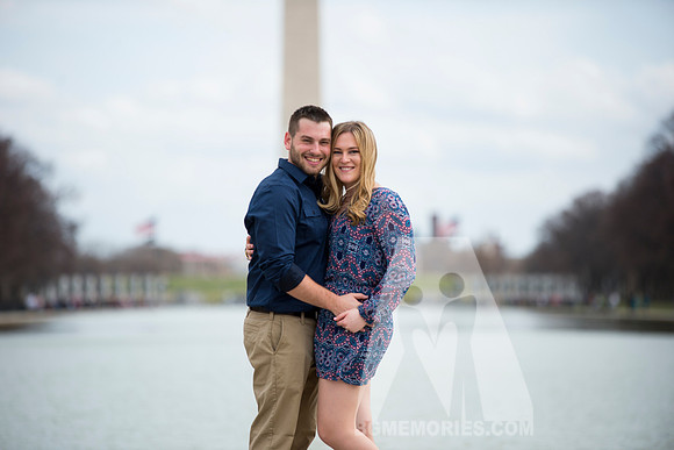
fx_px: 3745
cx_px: 337
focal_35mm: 200
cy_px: 225
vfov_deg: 6.9
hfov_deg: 10.3
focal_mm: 200
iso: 160
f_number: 3.5
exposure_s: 1/1250
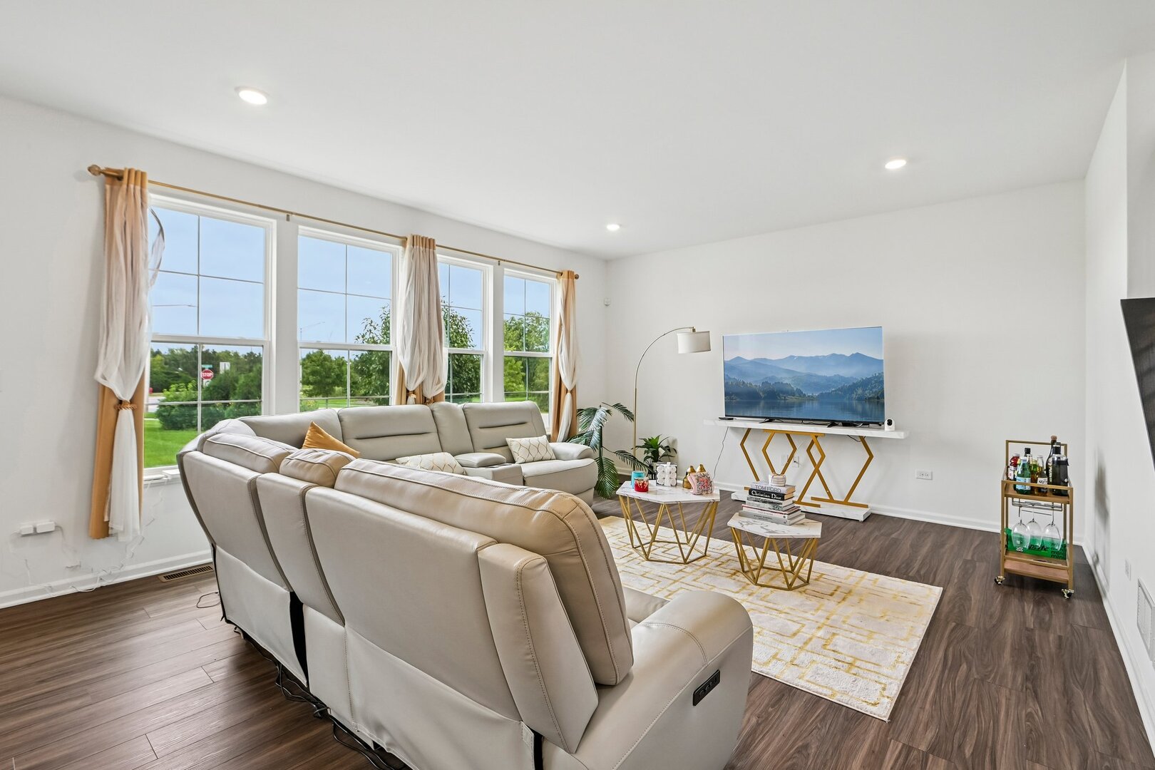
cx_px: 578
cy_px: 385
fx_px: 513
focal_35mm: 16
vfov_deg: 73.7
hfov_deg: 96.7
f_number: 13
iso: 400
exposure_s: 1/40
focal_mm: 16
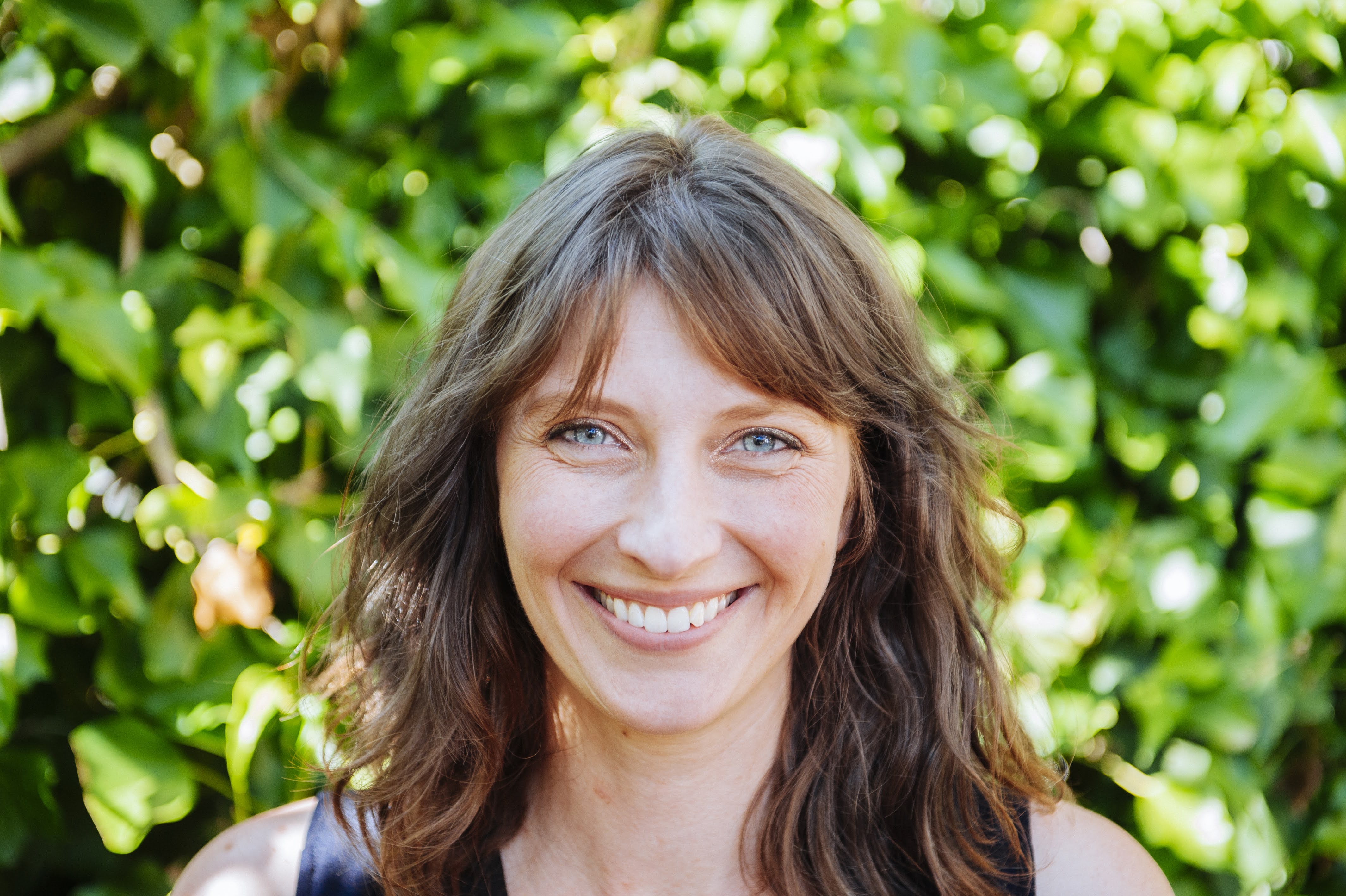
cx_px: 673
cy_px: 448
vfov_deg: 19.4
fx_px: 2616
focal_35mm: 70
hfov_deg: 28.9
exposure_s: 1/320
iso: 320
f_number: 2.8
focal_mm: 70
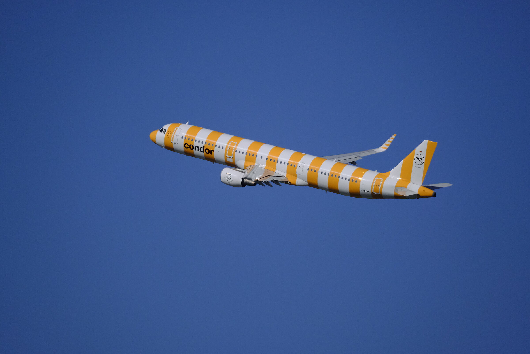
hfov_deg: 3.4
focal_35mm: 600
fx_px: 8833
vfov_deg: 2.3
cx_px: 265
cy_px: 177
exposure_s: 1/17000
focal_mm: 400
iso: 1600
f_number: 5.6
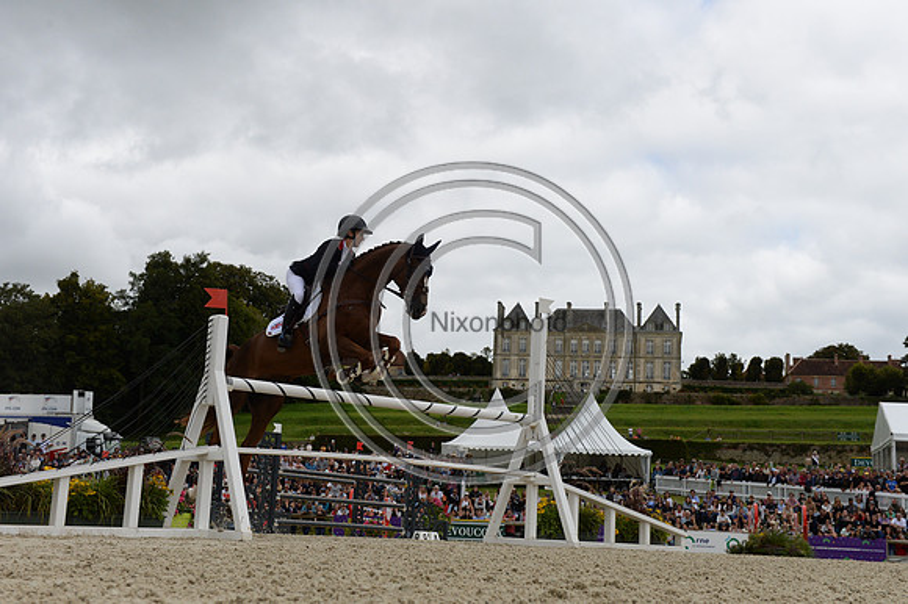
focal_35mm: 50
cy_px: 302
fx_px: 1260
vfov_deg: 27.0
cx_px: 454
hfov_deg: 39.6
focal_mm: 50
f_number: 8
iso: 1250
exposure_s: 1/3200
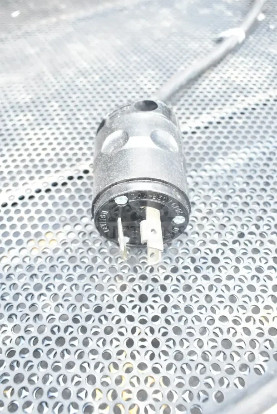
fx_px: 363
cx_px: 138
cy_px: 207
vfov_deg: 59.5
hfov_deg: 41.7
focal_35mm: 32
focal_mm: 21
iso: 1600
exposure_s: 1/160
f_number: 6.3
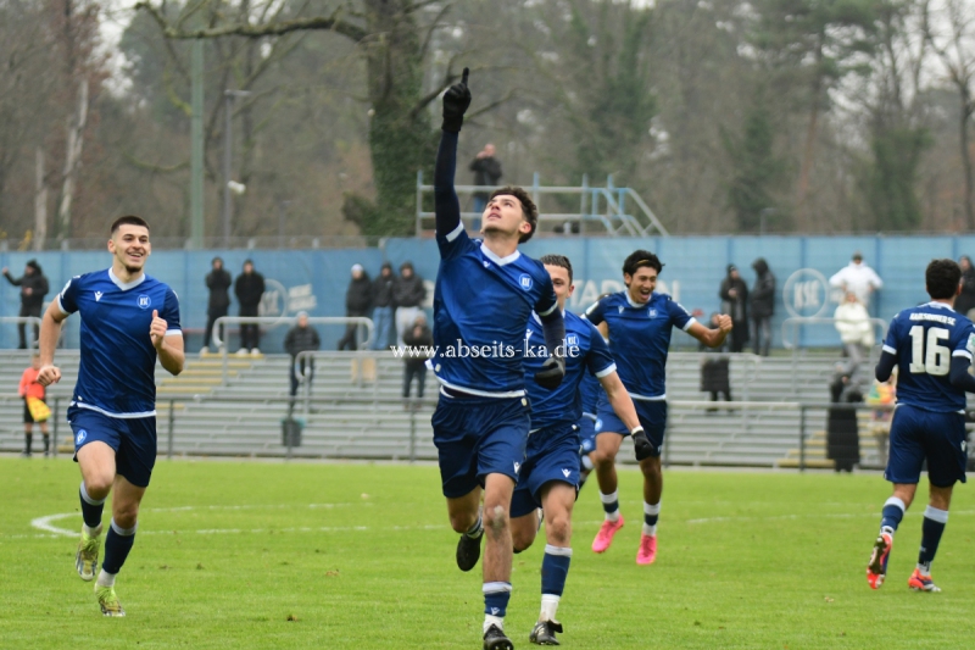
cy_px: 325
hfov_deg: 11.4
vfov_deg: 7.6
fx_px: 4874
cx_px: 488
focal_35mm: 180
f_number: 2.8
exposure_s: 1/2000
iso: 1800
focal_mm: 120
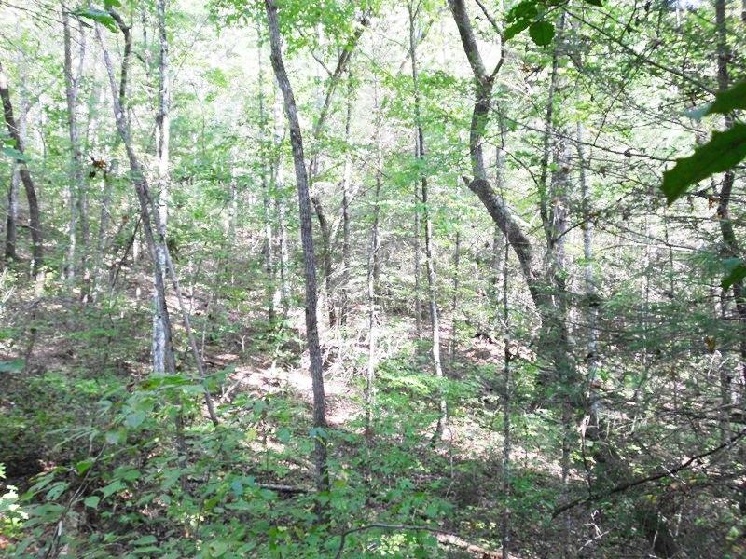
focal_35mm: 36
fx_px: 776
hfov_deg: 51.4
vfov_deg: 39.7
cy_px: 280
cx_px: 373
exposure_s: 1/60
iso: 200
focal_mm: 6.57
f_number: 3.2
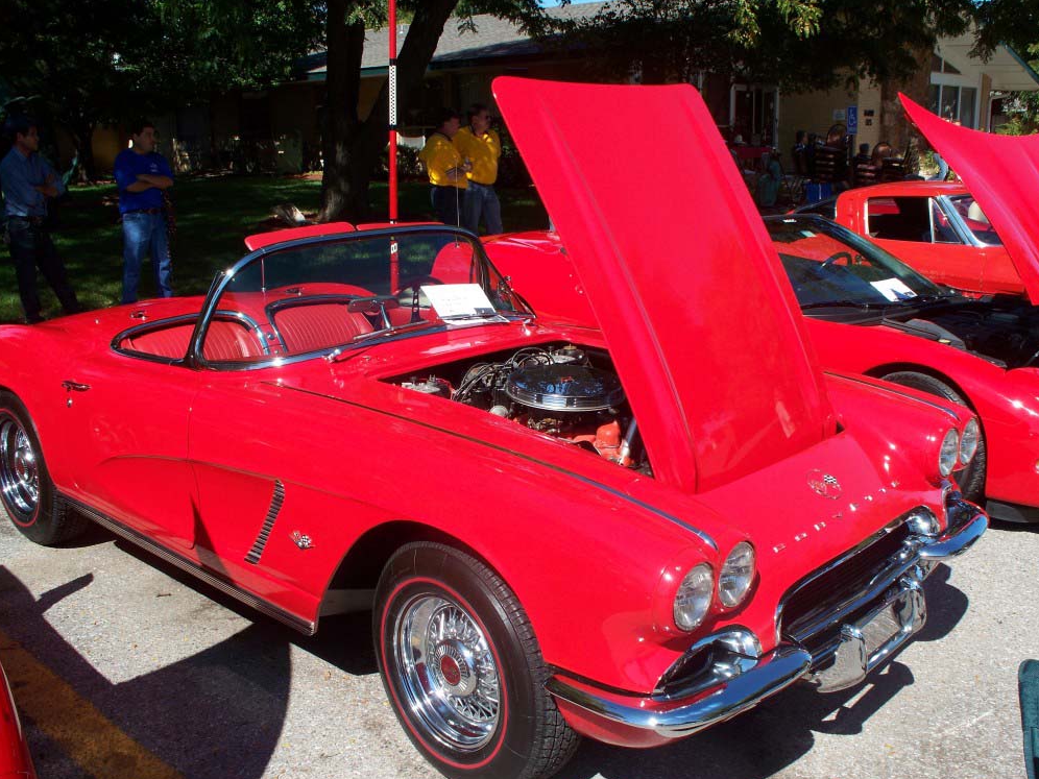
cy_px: 391
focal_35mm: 37
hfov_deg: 50.1
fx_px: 1111
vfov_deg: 38.7
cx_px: 528
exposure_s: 1/320
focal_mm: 7.54
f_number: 5
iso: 64
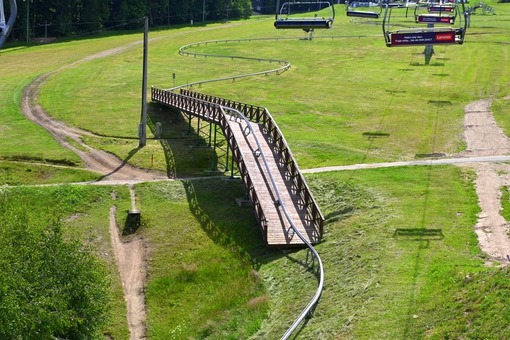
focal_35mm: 46
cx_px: 255
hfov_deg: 42.9
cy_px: 170
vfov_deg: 29.4
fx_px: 648
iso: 100
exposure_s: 1/400
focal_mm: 30.5
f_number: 7.1
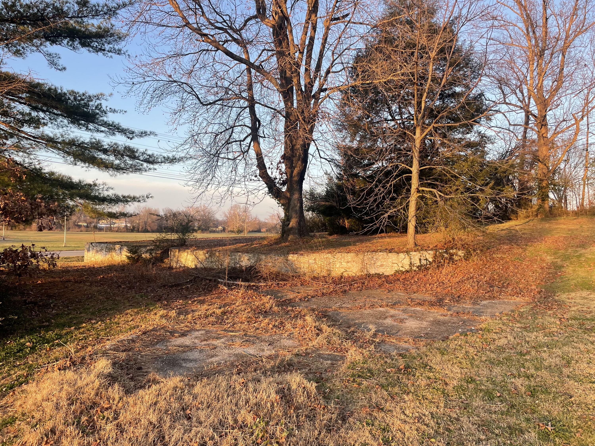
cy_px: 223
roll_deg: -1.2
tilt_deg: +0.5
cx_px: 298
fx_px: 447
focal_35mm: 26
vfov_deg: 53.1
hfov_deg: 67.3
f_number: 1.6
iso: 32
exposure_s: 1/500
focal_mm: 4.2
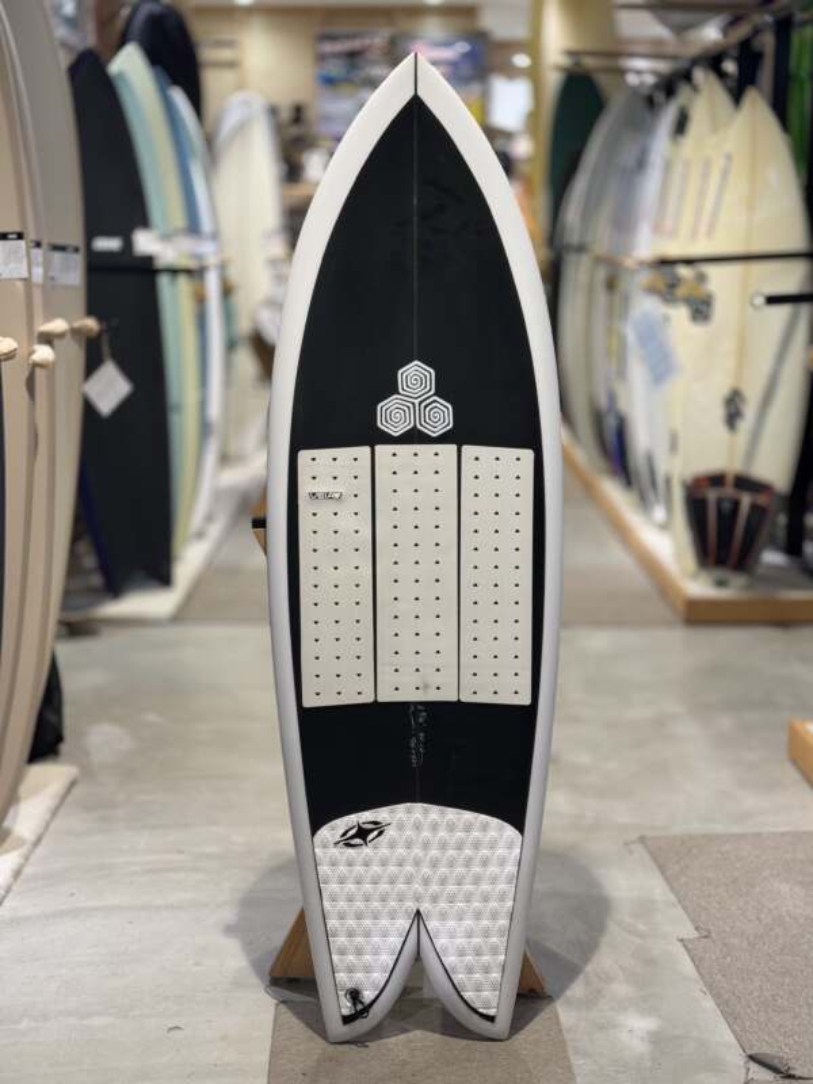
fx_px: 1503
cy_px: 542
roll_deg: +0.1
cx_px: 406
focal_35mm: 48
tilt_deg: -11.8
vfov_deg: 39.7
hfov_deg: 30.3
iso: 80
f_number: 1.78
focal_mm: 6.76
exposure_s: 1/100
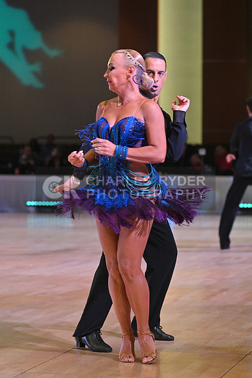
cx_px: 126
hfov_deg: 10.2
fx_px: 1417
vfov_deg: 15.2
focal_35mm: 135
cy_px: 189
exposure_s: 1/400
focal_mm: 135
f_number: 5
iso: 4000
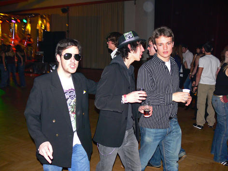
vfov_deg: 40.7
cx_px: 114
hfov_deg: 52.6
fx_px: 231
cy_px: 86
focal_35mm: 35
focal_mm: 7.4
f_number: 2.8
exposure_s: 1/30
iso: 125
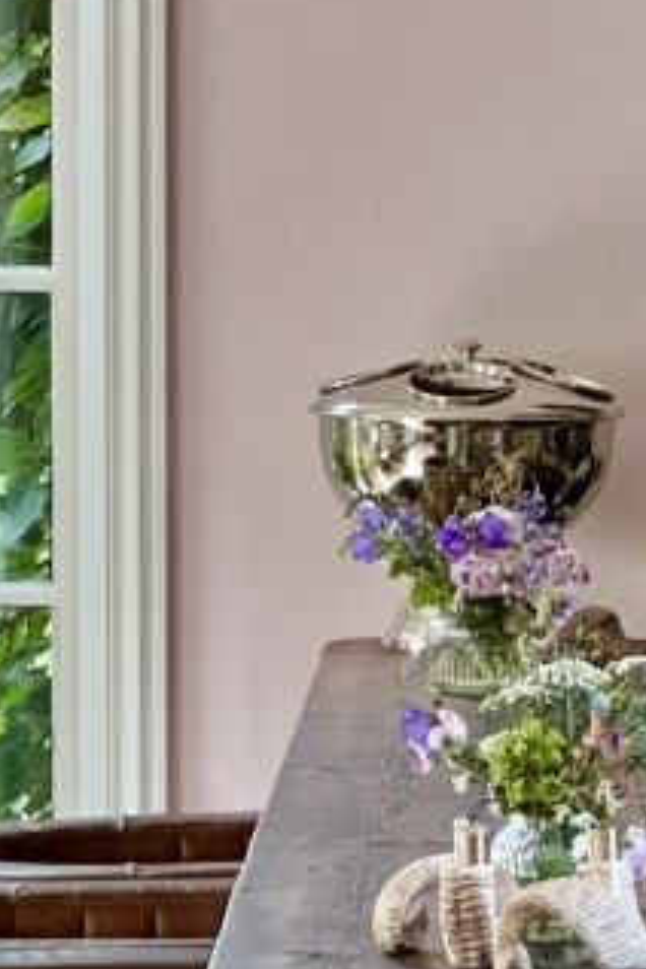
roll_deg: +0.3
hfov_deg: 5.3
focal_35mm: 258
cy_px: 515
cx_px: 283
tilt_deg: -3.8
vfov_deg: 8.0
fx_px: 6944
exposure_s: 1/60
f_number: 2.8
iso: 400
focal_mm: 9
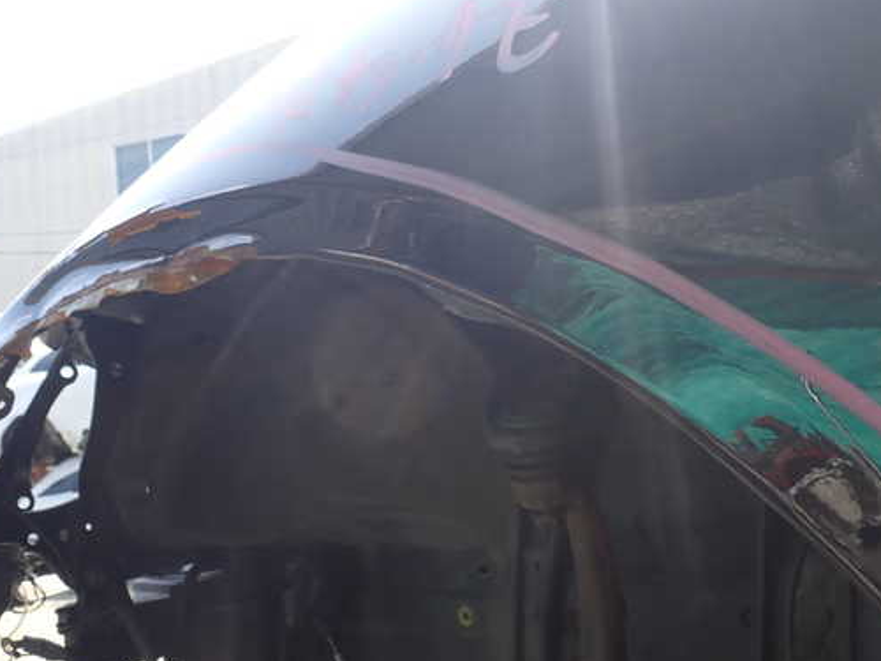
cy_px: 333
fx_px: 916
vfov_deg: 39.7
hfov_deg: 51.3
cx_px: 476
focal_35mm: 36
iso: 100
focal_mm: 5.4
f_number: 3.2
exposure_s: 1/250
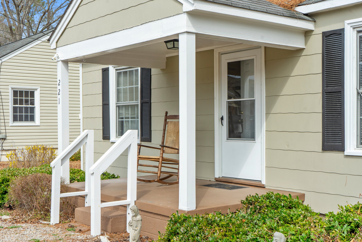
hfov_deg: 41.1
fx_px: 483
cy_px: 121
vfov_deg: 28.1
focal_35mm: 48
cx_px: 181
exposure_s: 1/200
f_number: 8
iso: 125
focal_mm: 48
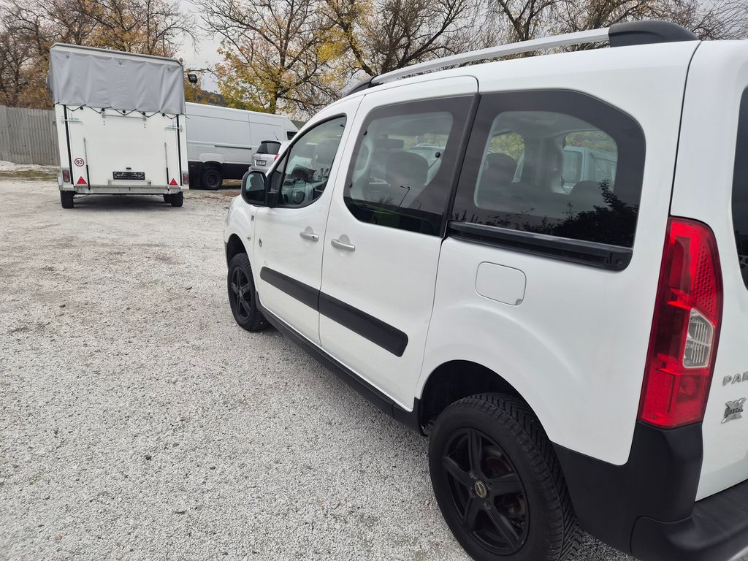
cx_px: 374
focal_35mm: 23
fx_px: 497
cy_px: 280
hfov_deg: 73.9
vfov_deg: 58.9
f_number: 1.8
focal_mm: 5.4
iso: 80
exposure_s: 1/668
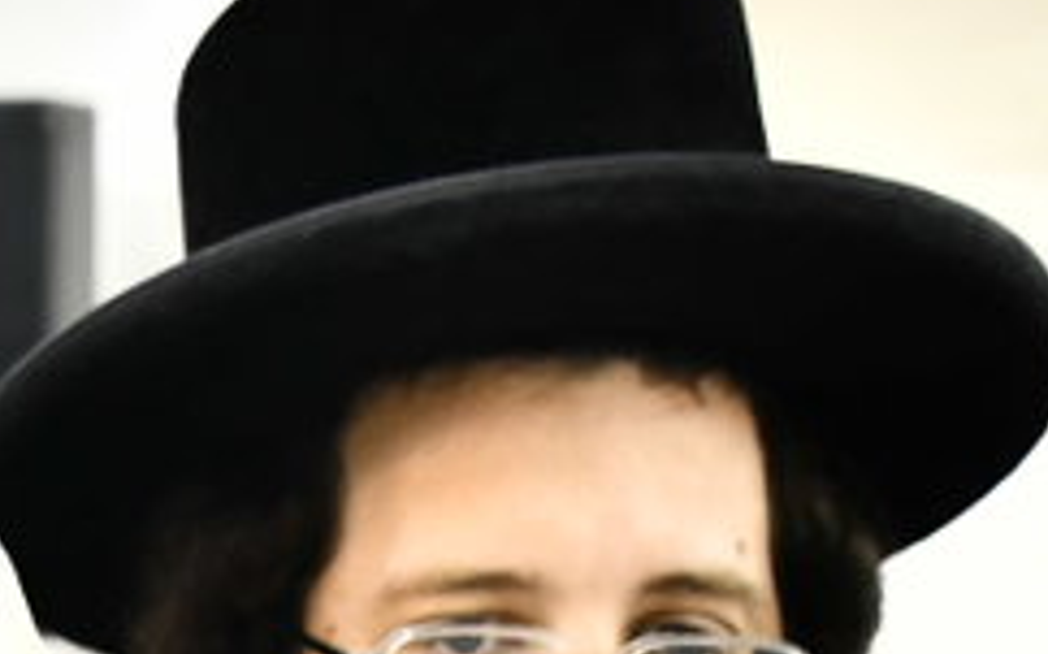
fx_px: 5881
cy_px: 1570
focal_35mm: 206
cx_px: -303
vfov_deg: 6.1
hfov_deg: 10.0
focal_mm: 35
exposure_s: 1/200
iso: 2000
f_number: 5.6
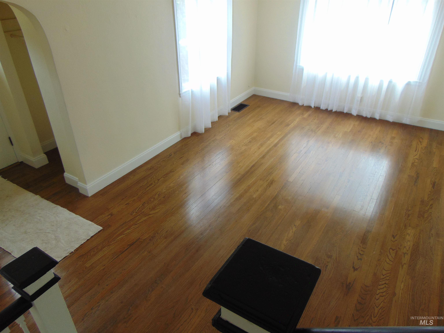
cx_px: 222
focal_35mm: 25
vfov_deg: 54.9
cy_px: 166
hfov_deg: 69.4
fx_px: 321
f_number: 3
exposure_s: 1/80
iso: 80
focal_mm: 4.5
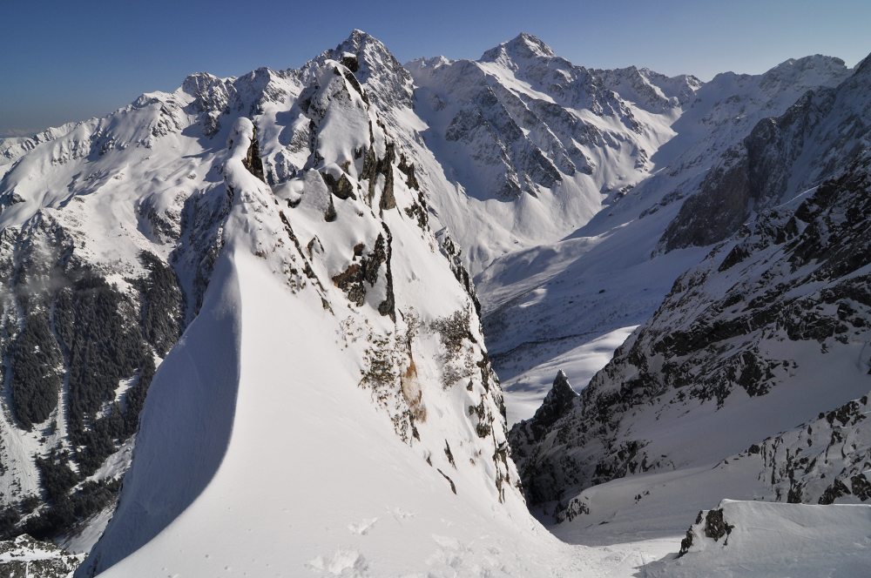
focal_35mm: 16
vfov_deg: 71.9
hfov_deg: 95.1
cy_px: 289
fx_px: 399
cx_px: 436
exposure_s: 1/800
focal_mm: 11
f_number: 11
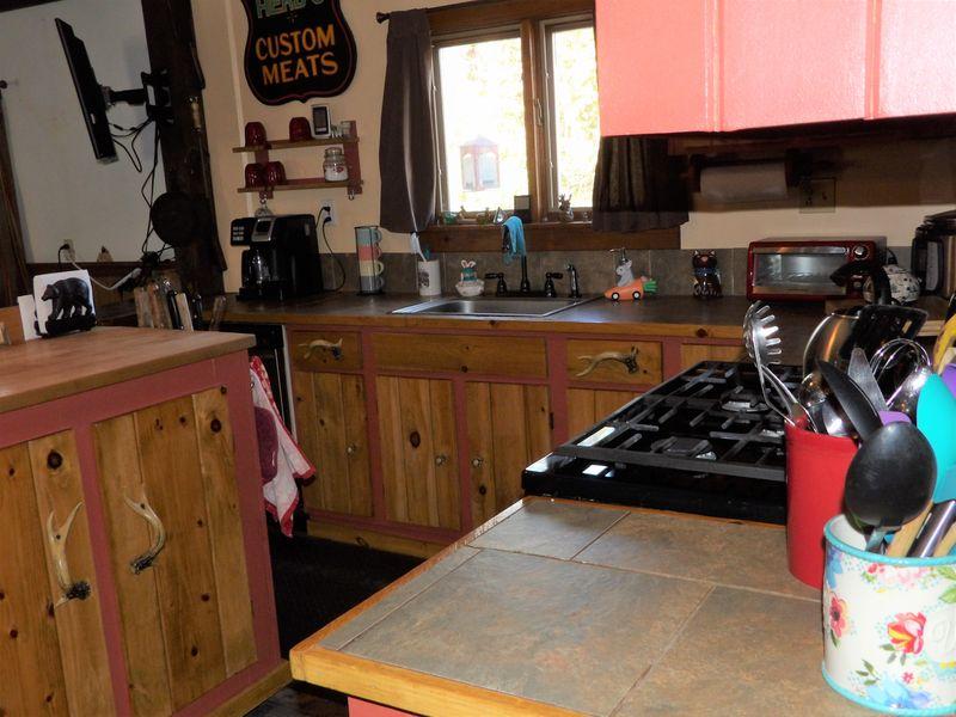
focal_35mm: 33
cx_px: 478
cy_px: 358
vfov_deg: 42.9
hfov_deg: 55.4
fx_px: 911
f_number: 3.6
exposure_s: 1/25
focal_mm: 5.9
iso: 200
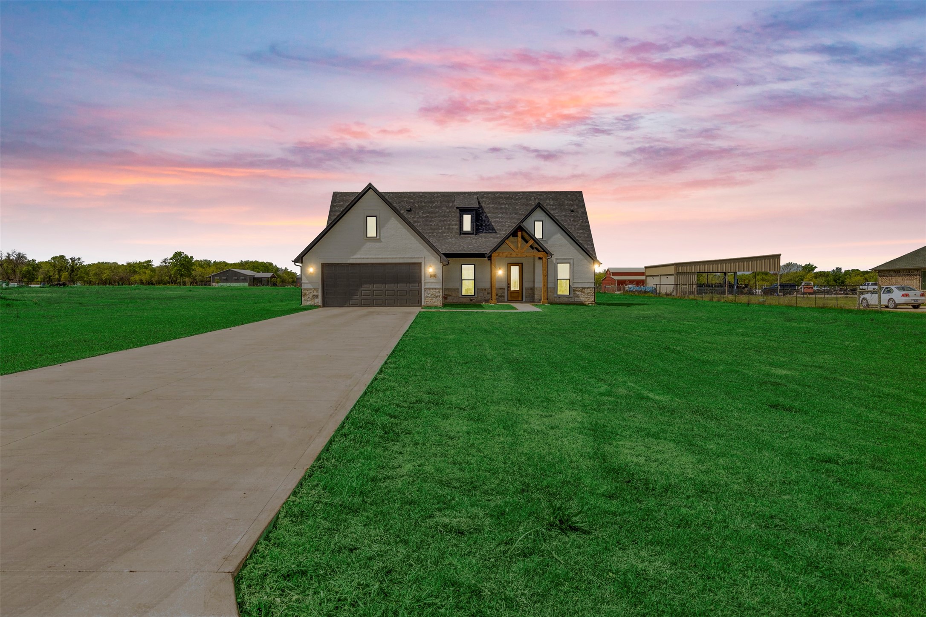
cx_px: 463
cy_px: 308
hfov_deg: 69.4
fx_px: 669
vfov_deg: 49.6
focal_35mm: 26
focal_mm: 26
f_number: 9
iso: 160
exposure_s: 1/320
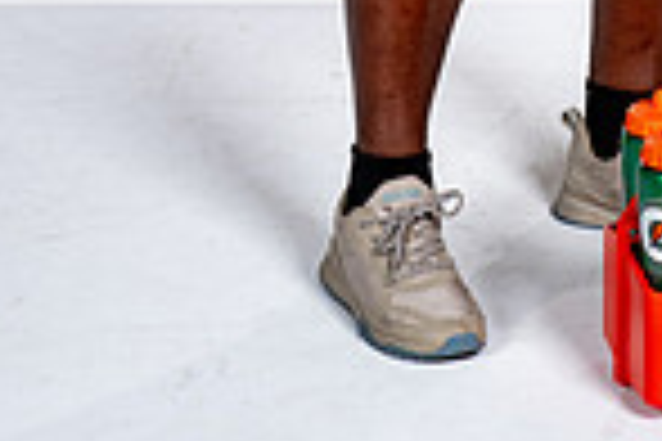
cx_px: 590
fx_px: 3935
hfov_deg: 9.6
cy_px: -526
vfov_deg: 6.2
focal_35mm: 214
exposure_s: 1/320
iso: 250
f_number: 7.1
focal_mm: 70
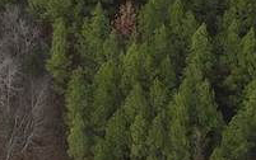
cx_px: -273
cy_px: -433
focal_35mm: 162
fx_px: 1131
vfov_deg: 6.7
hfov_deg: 11.5
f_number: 2.8
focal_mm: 4.5
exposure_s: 1/200
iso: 100
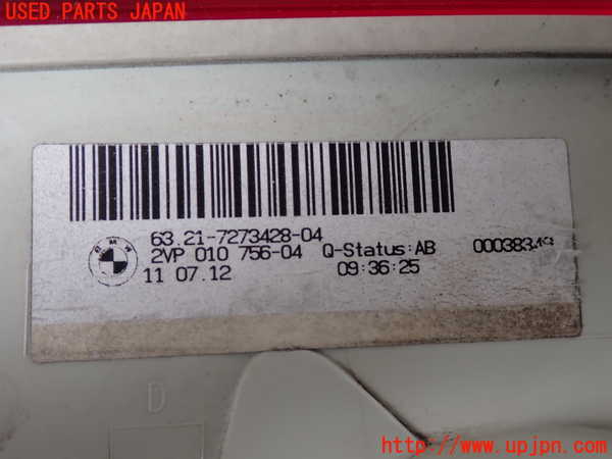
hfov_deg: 51.4
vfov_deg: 39.7
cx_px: 306
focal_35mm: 36
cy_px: 230
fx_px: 636
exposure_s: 1/80
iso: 125
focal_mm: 6.37
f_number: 2.5
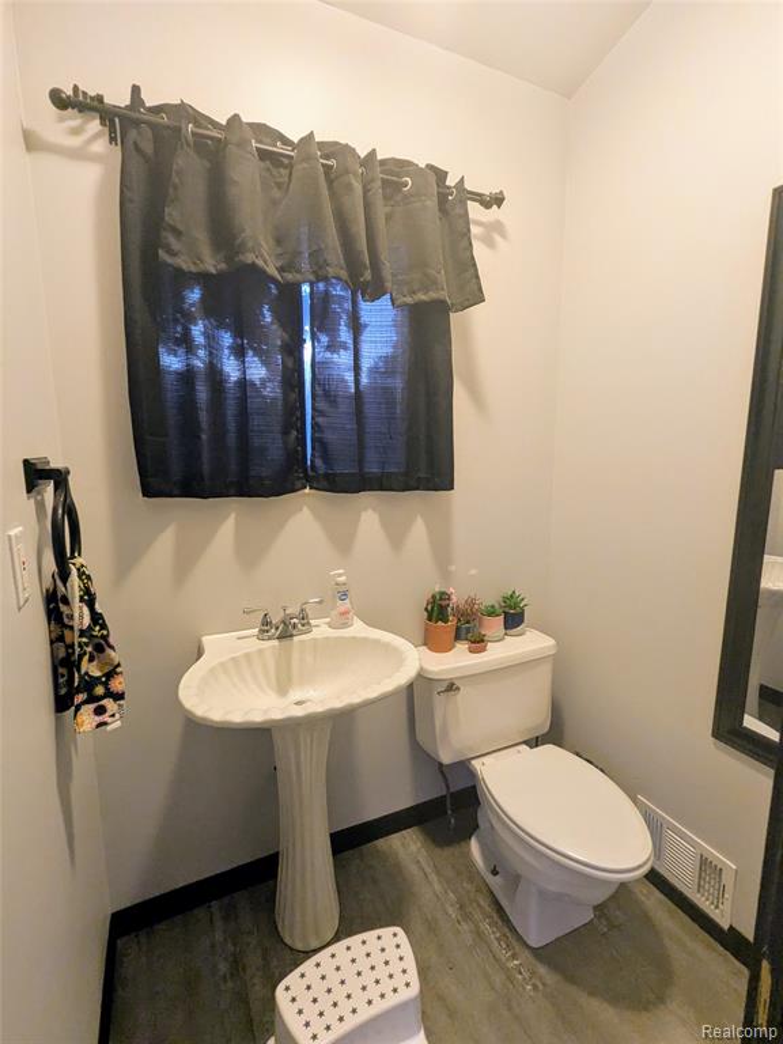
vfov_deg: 94.5
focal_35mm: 16
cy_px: 522
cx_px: 392
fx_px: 483
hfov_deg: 78.1
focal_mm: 2.35
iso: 360
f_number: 2.2
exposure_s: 1/24
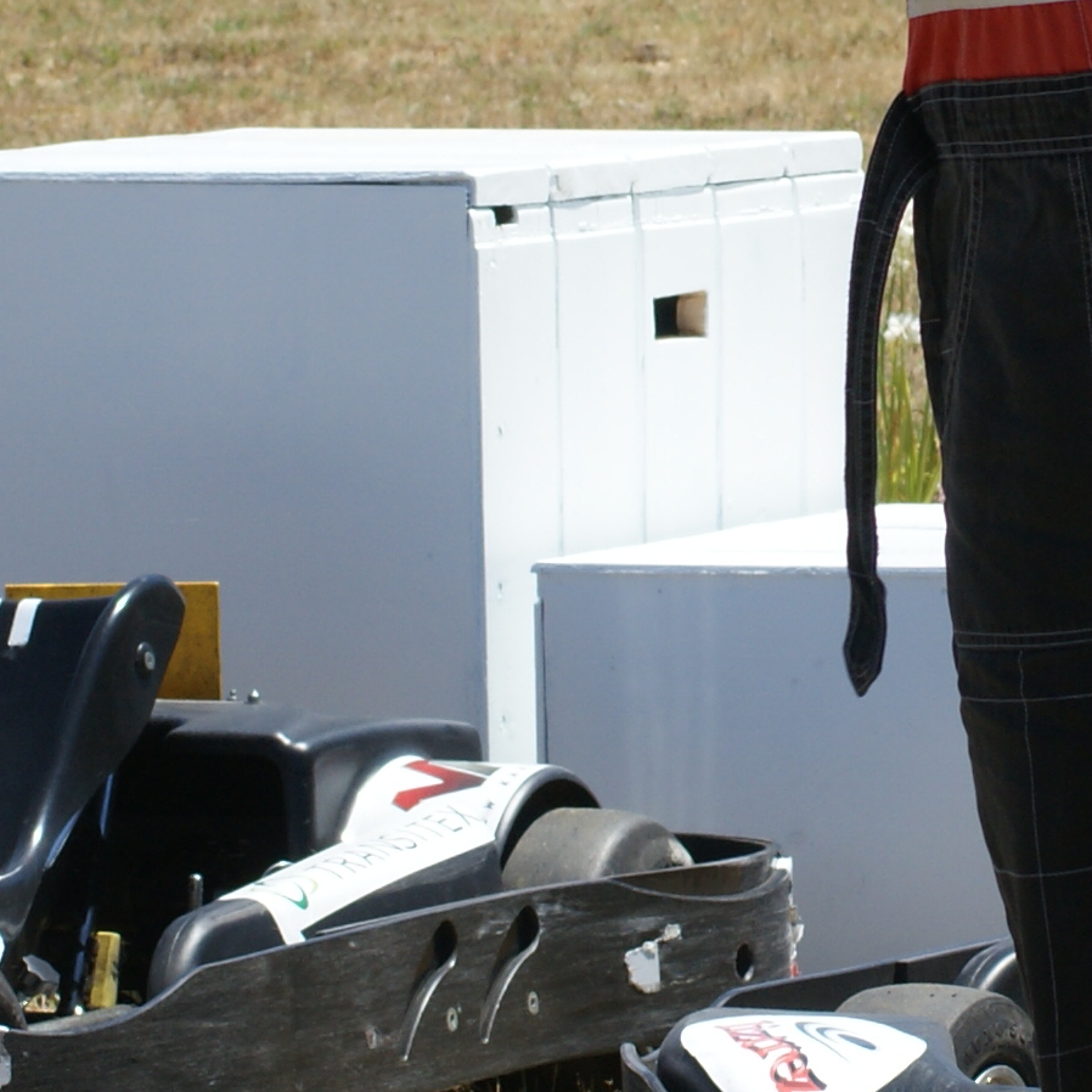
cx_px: 1139
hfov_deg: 4.5
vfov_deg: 4.5
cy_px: 120
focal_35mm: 391
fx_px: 13955
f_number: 7.1
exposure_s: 1/250
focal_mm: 60
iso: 100
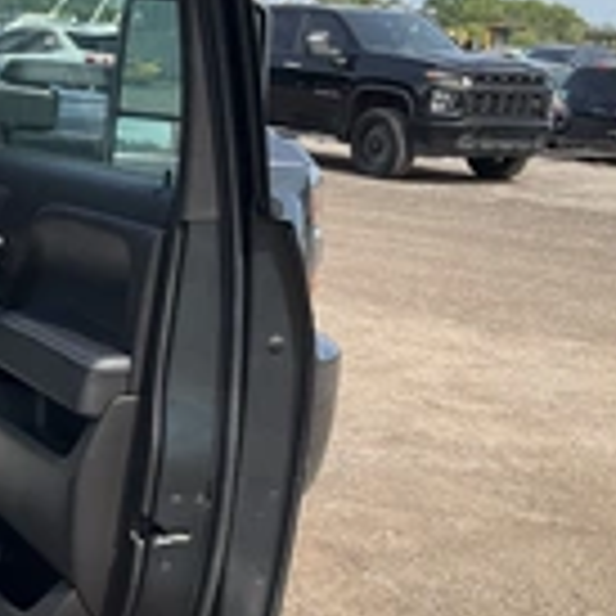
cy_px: 252
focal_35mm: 75
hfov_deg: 21.2
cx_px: -148
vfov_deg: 23.0
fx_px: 1510
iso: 25
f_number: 1.8
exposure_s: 1/1144
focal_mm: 3
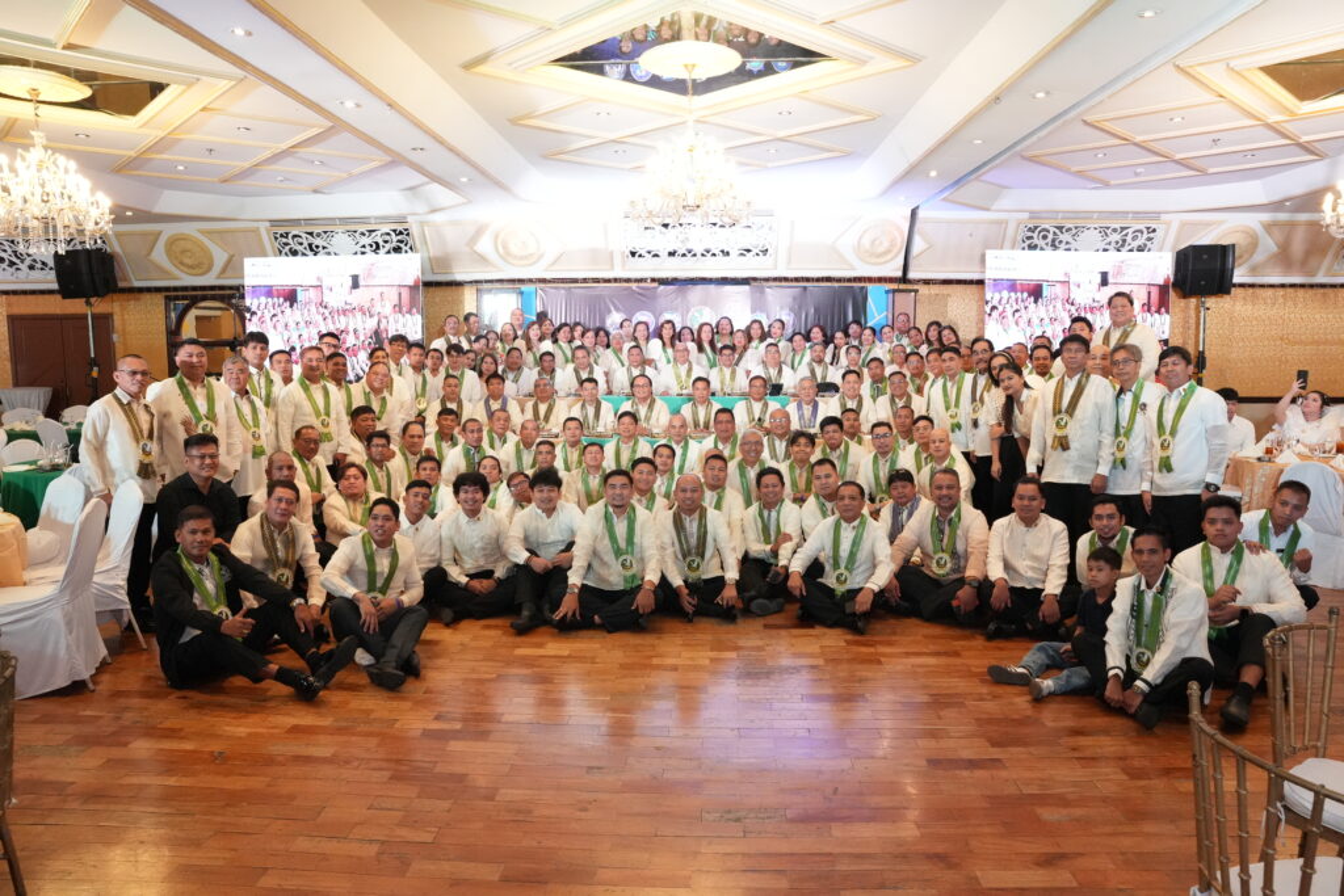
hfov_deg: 73.7
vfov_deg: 53.1
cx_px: 672
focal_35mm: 24
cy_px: 448
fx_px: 896
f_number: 8
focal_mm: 24
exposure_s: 1/125
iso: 10000
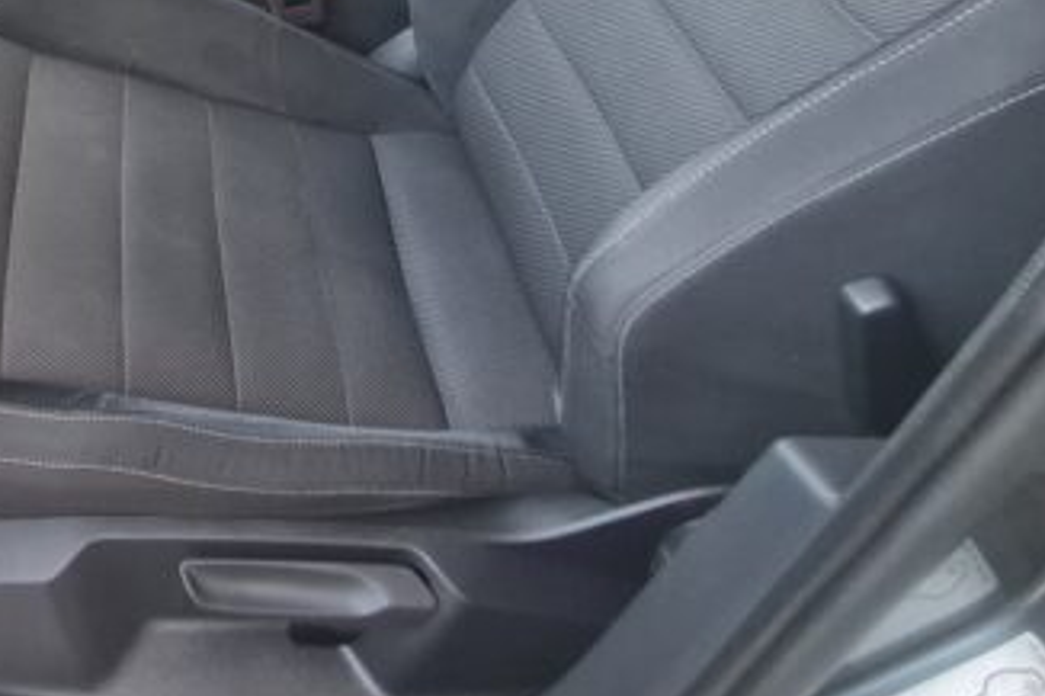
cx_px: 74
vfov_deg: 34.8
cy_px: -56
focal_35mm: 33
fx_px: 957
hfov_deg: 49.8
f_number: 2.2
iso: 250
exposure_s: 1/50
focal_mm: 2.2
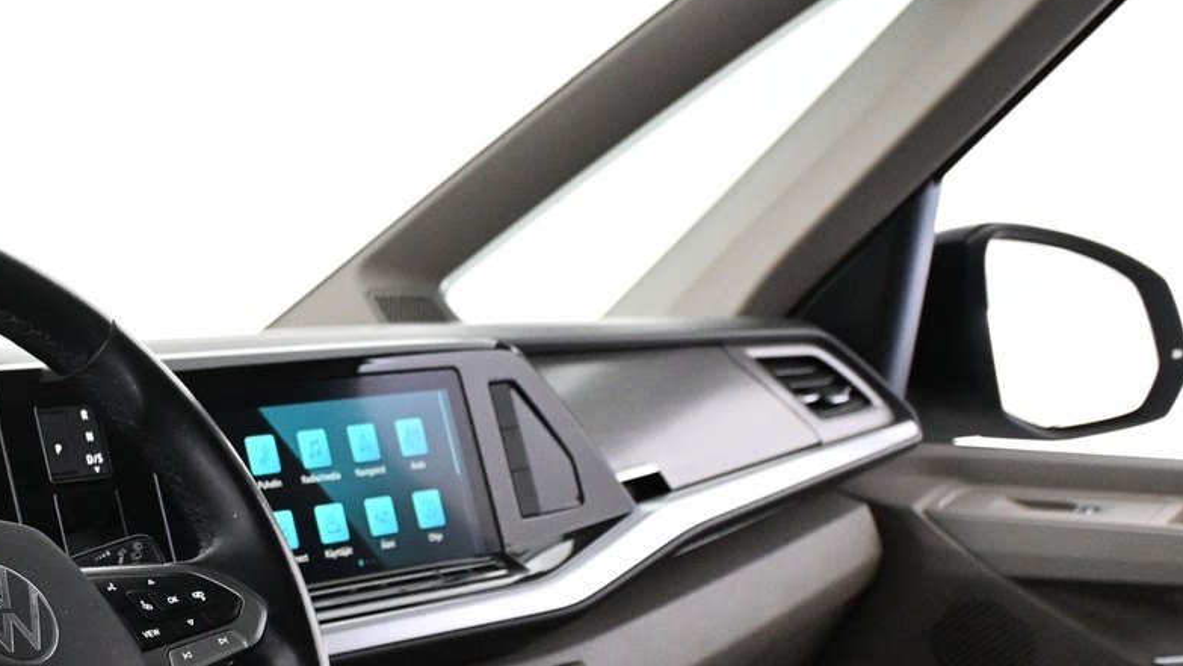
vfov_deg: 17.8
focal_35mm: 67
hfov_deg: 29.5
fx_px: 2091
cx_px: -6
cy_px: 612
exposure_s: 1/80
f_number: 3.8
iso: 4000
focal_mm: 20.5
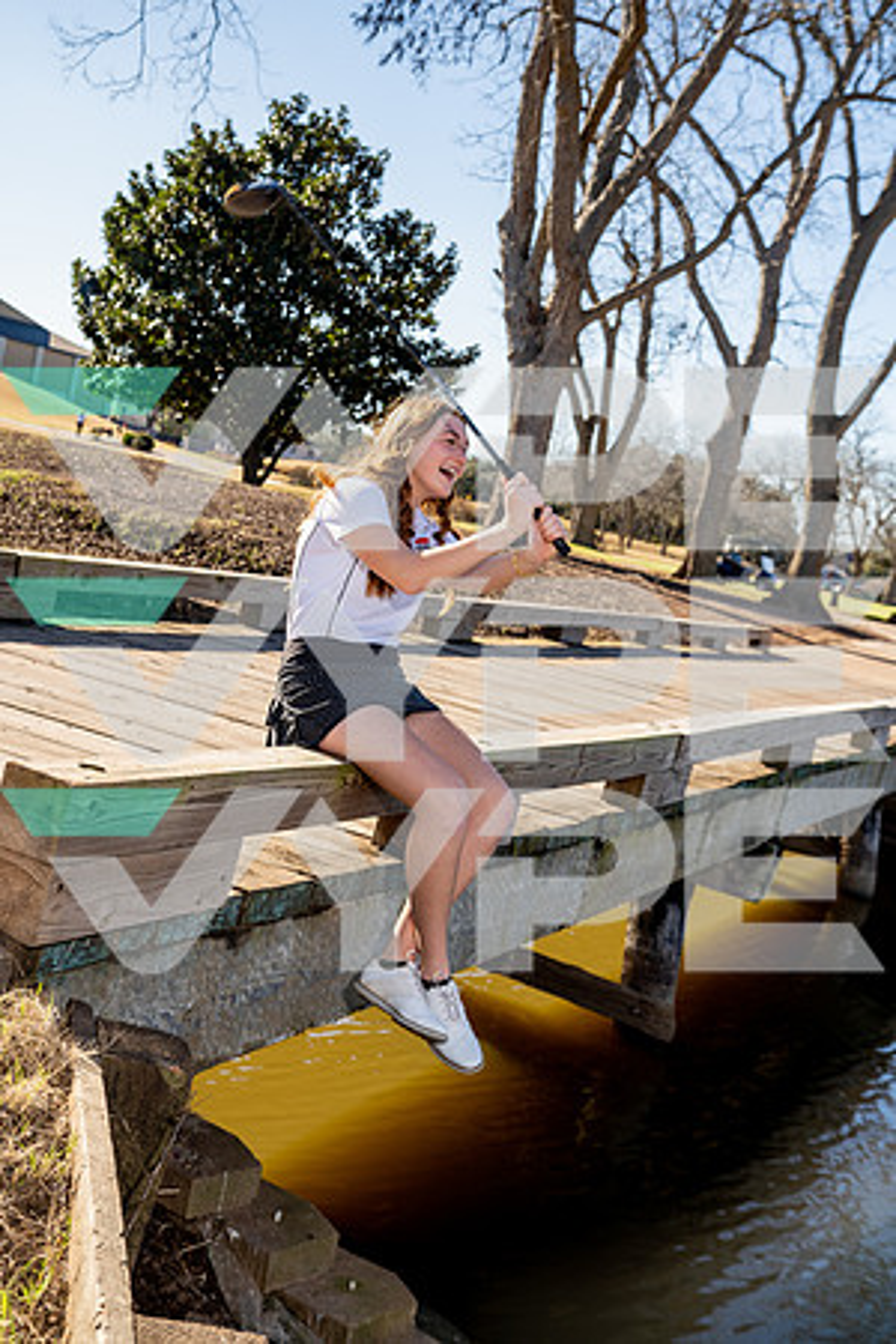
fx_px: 1717
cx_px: 448
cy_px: 672
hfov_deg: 29.2
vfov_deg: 42.7
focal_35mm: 46
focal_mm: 46
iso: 100
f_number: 5.6
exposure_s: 1/250
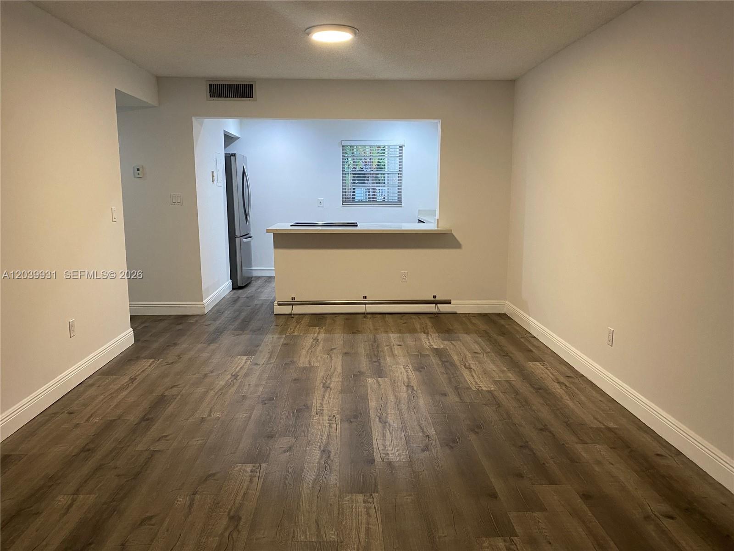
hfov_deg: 67.3
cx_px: 367
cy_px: 276
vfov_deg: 53.1
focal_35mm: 26
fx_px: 551
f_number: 1.8
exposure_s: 1/60
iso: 200
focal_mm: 4.25
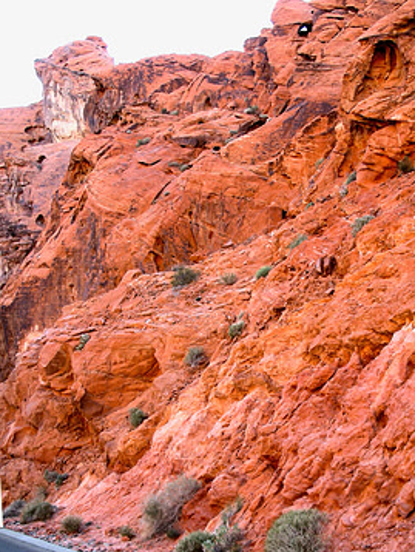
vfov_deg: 42.9
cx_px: 242
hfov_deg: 32.8
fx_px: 702
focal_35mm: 44
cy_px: 282
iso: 50
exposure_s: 1/86.6
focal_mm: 5.8
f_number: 3
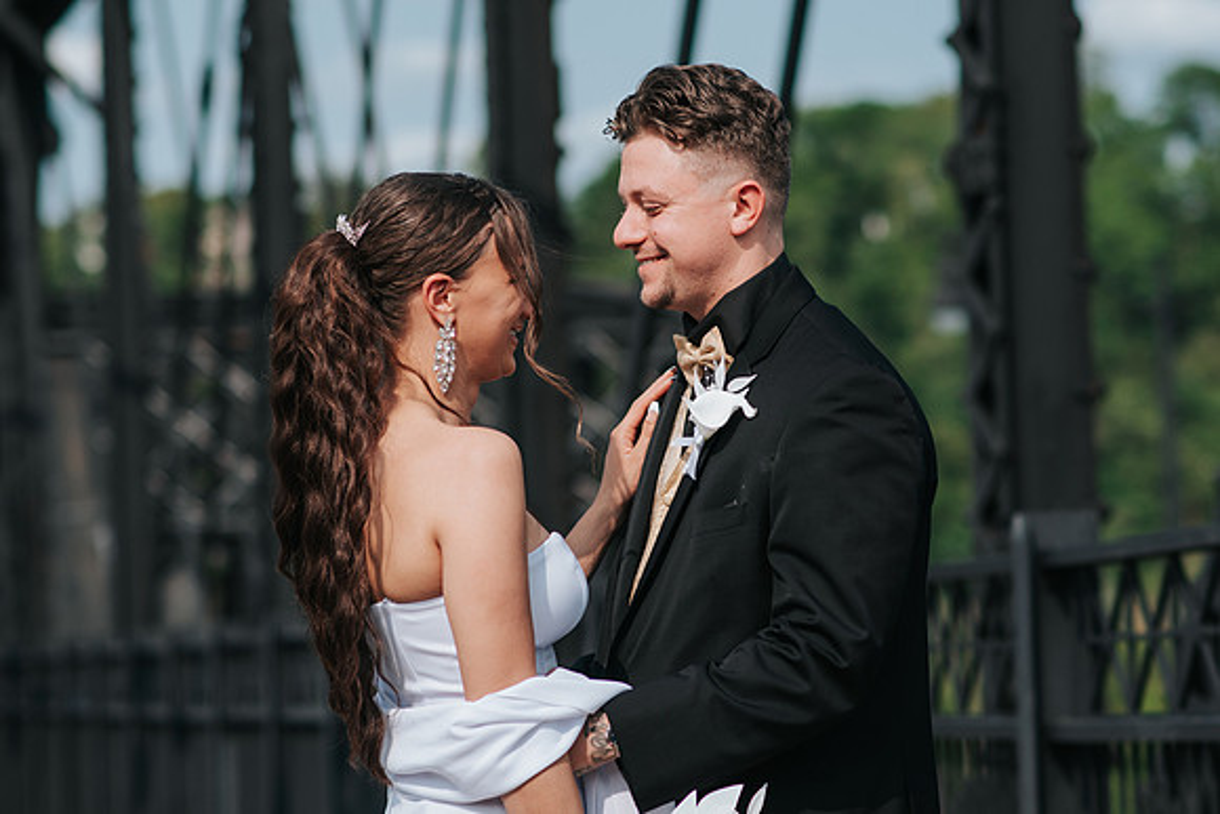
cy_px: 427
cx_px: 668
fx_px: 4732
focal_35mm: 140
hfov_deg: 14.7
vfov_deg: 9.8
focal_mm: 85
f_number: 2.8
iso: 100
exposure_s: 1/2500
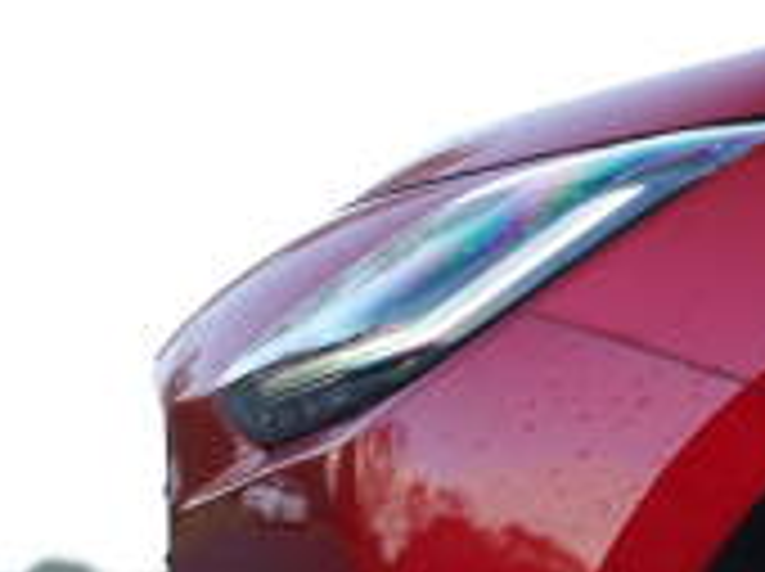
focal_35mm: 254
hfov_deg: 7.7
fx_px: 5605
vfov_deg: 5.8
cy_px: 527
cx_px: 1112
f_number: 4
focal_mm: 70
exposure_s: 1/80
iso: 125
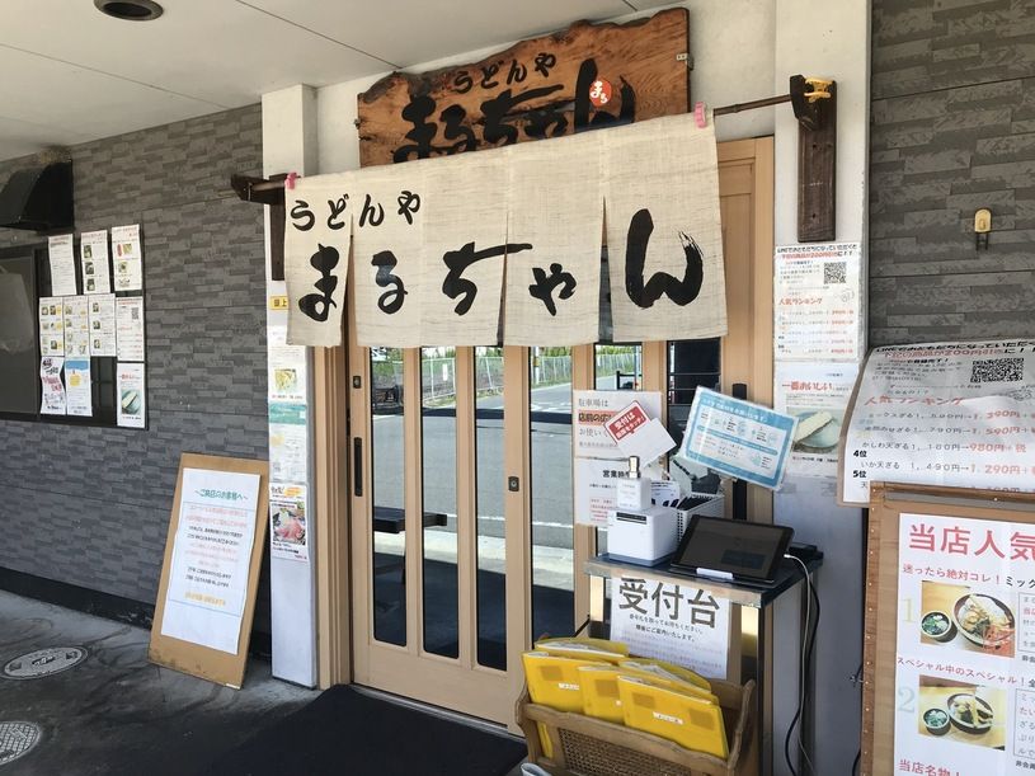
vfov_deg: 49.7
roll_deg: +0.6
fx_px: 837
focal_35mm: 28
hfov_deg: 63.5
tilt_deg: -0.1
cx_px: 518
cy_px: 388
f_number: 1.8
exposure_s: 1/474
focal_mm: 3.99
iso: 20
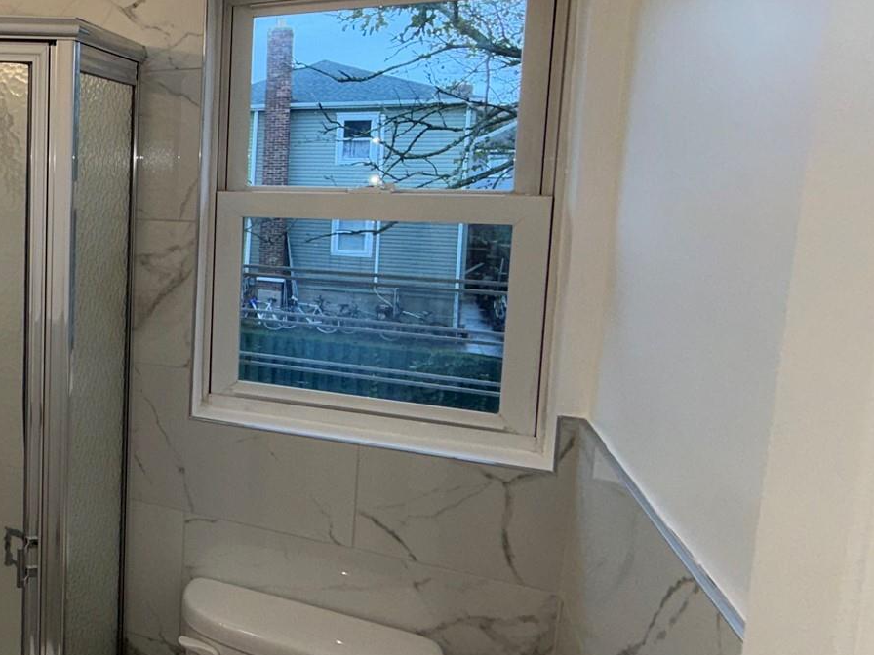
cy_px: 233
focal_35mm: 32
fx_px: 808
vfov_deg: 43.7
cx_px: -115
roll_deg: -0.2
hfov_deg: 42.6
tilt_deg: -5.2
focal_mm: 2.22
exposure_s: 1/122
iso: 20
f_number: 2.2
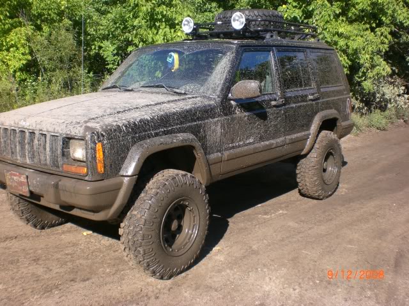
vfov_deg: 37.7
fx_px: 449
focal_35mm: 38
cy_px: 153
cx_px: 204
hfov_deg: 49.0
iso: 50
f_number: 4.4
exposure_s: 1/200
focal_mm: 6.3
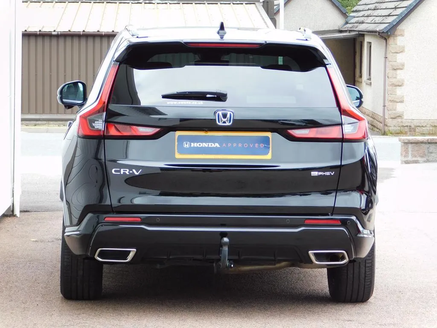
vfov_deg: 10.0
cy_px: 164
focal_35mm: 148
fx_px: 1868
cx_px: 218
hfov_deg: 13.3
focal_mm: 26.3
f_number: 5.1
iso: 125
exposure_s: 1/80
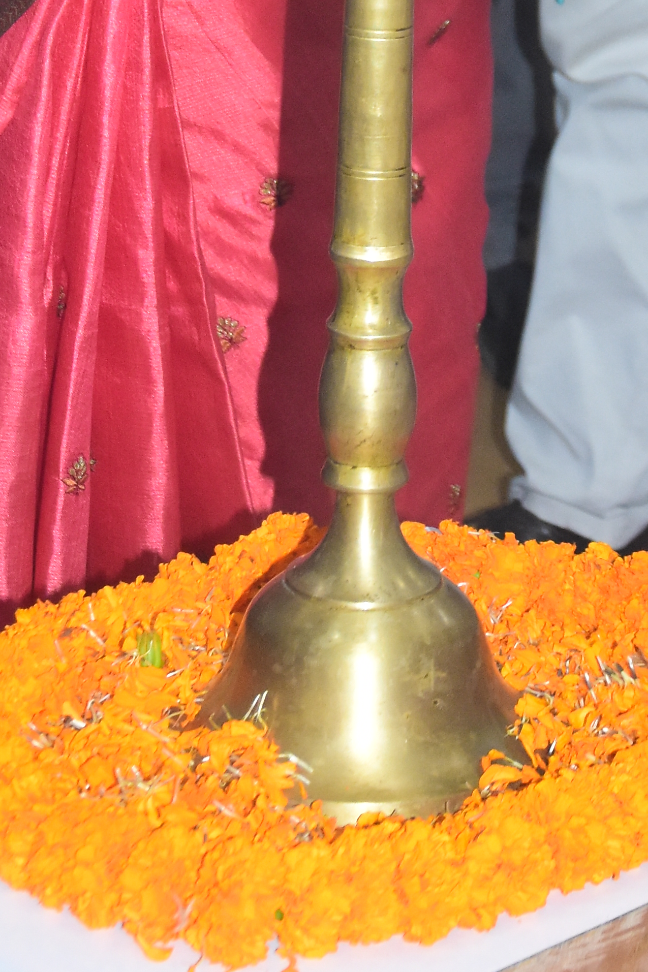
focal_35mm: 160
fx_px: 4320
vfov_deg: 12.5
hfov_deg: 8.6
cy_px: -200
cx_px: 315
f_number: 4.2
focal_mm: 34
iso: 1250
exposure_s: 1/125
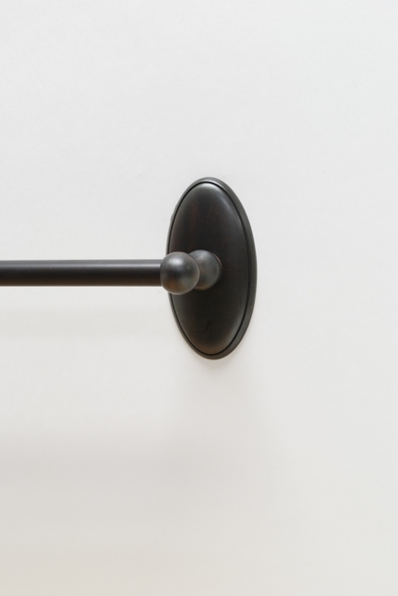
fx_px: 1365
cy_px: 298
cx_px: 199
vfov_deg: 24.6
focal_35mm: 82
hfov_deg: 16.6
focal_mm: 55
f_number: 18
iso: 100
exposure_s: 2.2
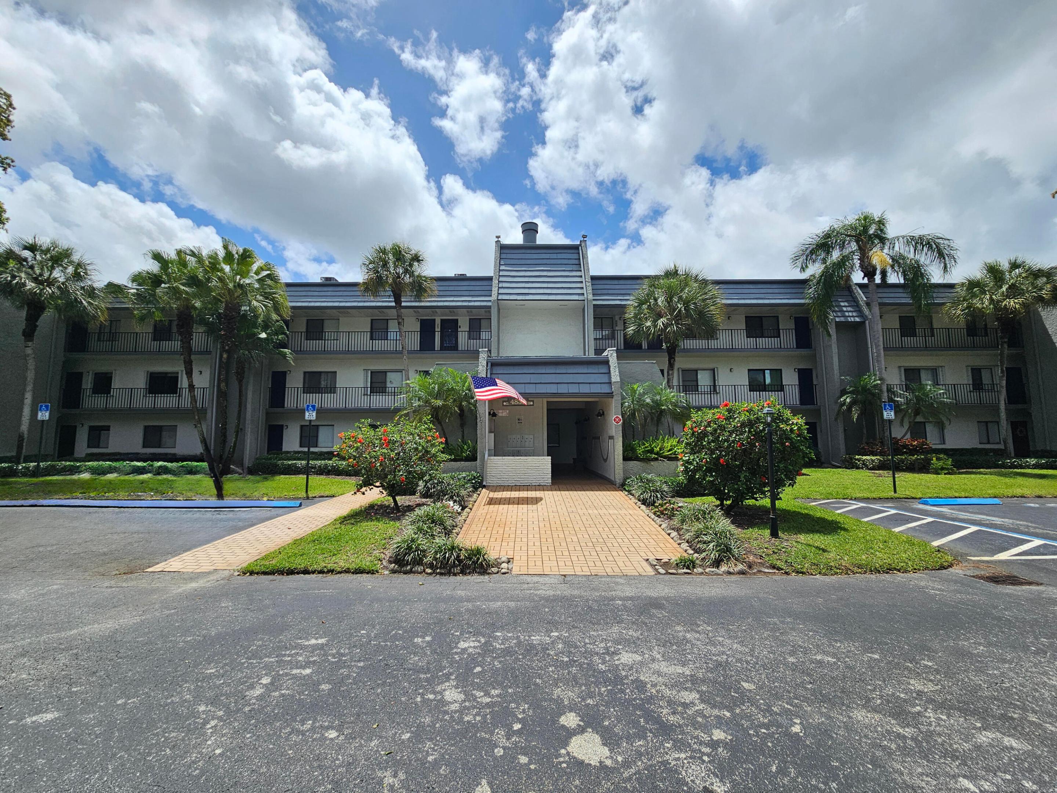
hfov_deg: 106.2
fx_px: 397
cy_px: 396
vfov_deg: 89.9
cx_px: 528
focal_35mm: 13
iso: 50
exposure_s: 1/3246
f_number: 2.2
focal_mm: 2.2
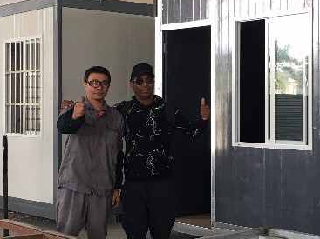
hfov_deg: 24.6
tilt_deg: +0.0
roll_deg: -1.3
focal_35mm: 79
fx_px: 730
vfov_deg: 18.6
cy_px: 106
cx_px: 207
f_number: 2.2
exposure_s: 1/33
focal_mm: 4.15
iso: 25
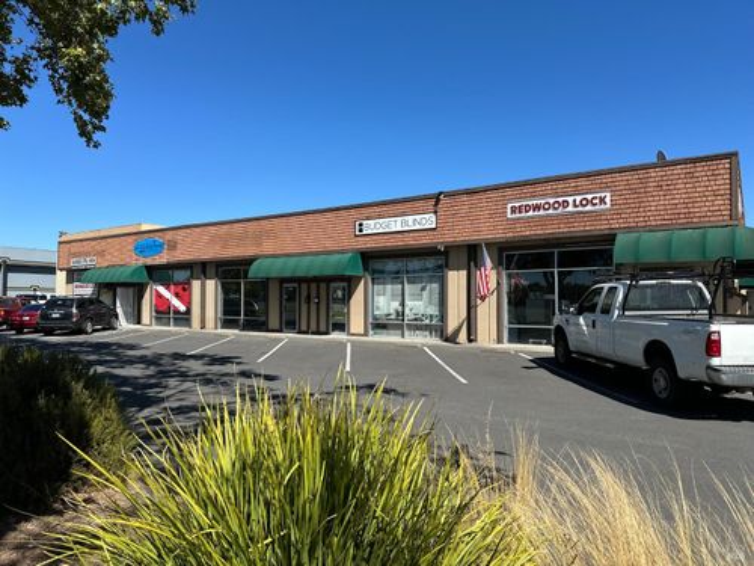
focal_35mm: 24
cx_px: 377
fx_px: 523
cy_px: 283
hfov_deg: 71.6
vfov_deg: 56.8
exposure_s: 1/3861
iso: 80
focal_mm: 6.86
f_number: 1.78
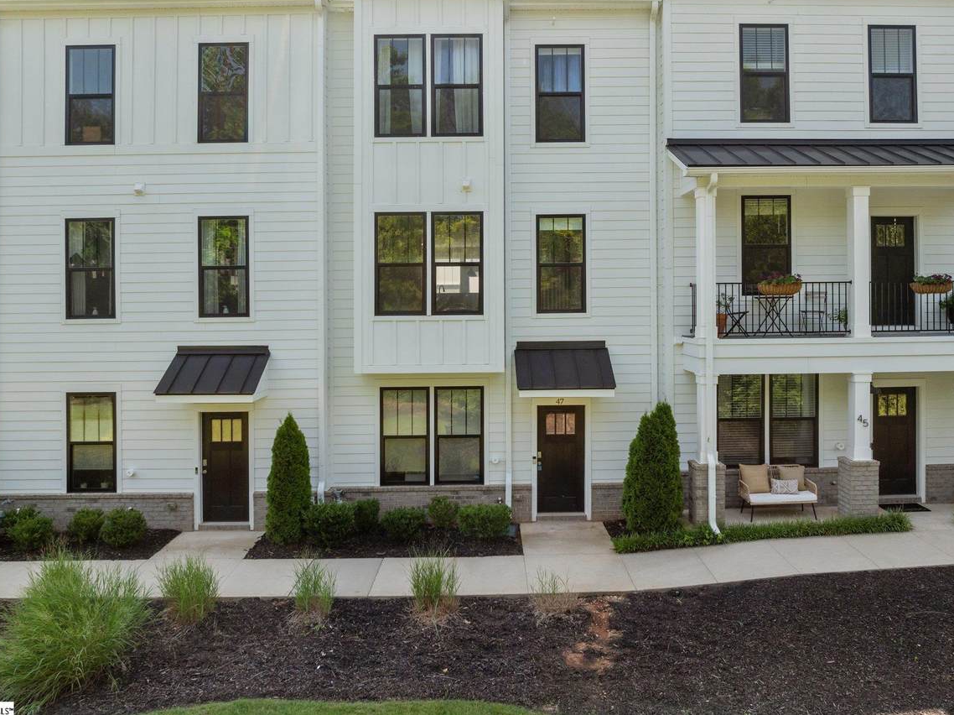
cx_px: 502
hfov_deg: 65.3
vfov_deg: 51.2
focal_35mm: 27
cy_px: 316
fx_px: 744
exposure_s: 1/40
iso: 100
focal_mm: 12.29
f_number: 4.5
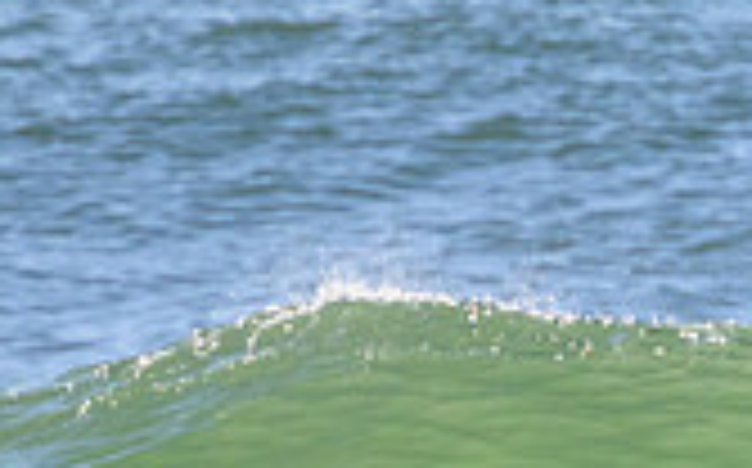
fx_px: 58023
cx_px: 928
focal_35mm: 2834
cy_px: 731
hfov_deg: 0.7
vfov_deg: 0.5
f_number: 11
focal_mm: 800
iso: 1400
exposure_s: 1/2000
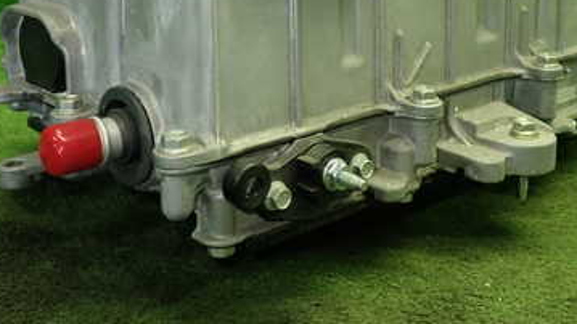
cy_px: 18
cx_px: 304
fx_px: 780
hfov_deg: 40.6
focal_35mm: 51
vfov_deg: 22.8
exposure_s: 1/30
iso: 200
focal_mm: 5.05
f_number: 2.2
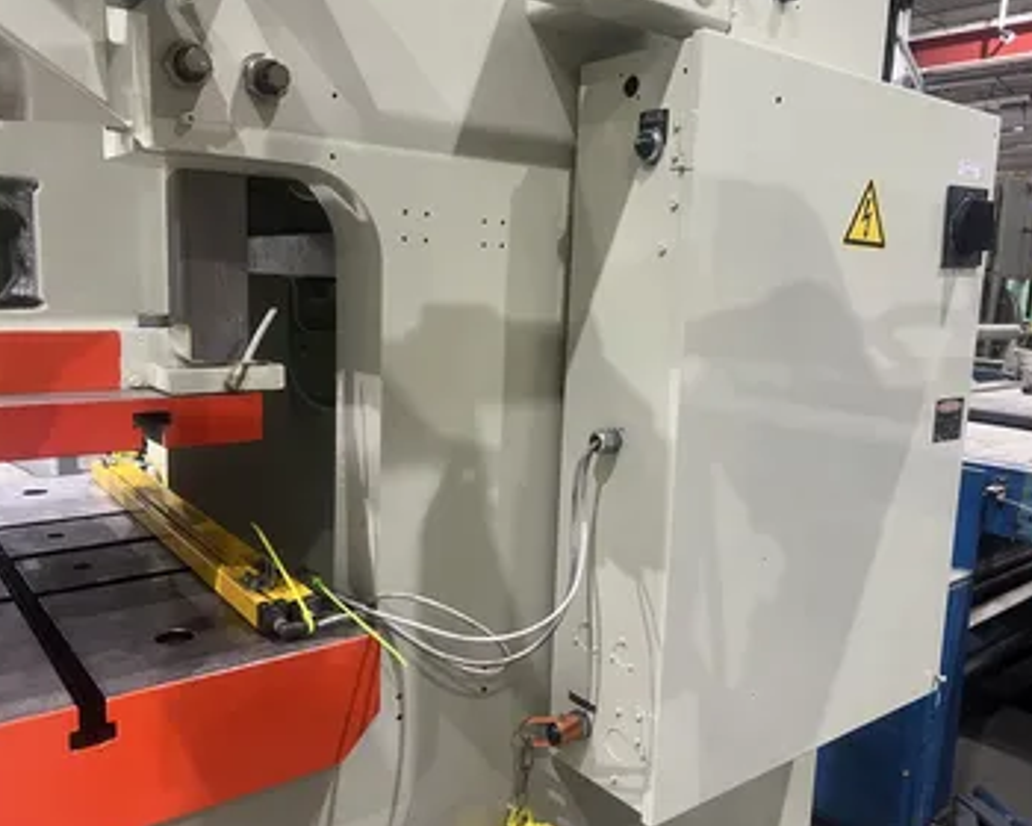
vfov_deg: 50.0
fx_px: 886
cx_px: 510
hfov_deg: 60.4
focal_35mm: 29
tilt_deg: -8.9
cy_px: 410
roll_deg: -1.6
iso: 160
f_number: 1.5
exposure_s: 1/60
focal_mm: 5.7
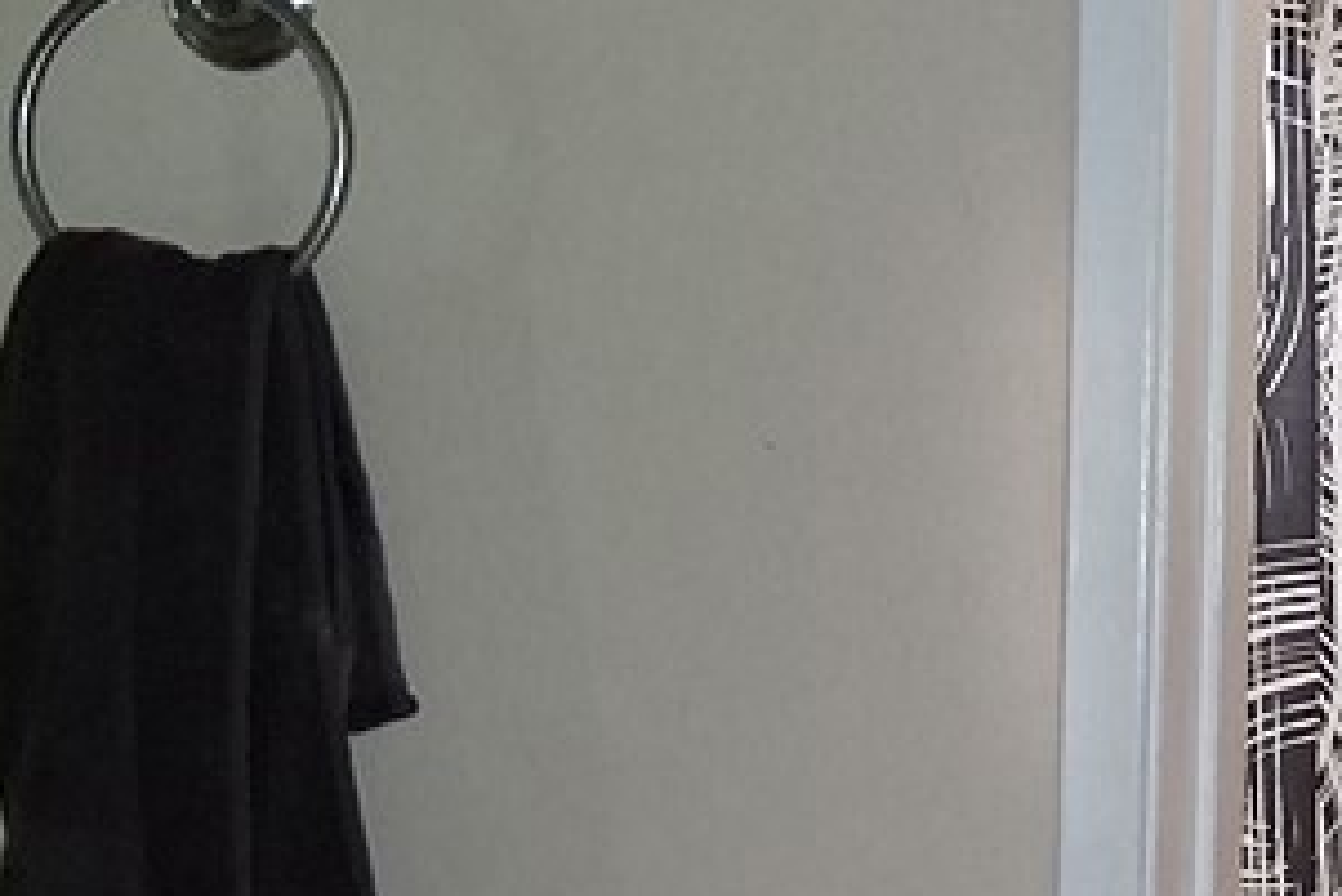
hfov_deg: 20.0
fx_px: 3431
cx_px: 1815
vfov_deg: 14.8
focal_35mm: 92
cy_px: 776
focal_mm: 3.98
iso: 250
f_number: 1.8
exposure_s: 1/50
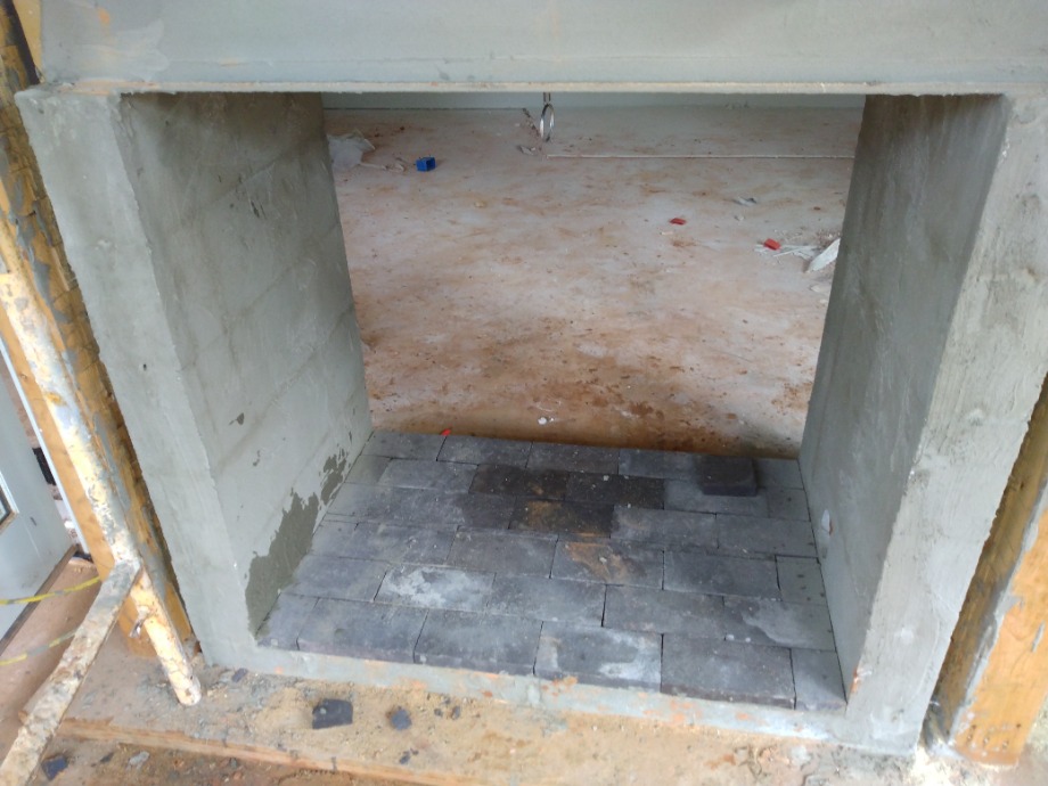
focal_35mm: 20
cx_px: 524
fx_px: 606
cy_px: 393
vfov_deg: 66.0
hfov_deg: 81.7
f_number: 2
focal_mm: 3.54
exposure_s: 1/30
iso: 250
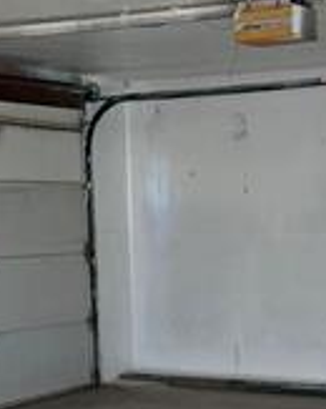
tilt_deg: -13.0
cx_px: 221
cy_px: 473
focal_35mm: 92
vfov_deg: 19.7
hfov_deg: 16.6
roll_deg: +0.6
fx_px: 1112
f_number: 1.78
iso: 100
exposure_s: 1/251
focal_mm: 6.76
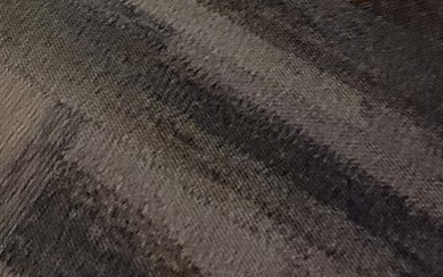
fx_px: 797
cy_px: -612
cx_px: -53
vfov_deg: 10.6
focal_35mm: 66
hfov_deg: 28.1
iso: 400
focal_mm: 2.2
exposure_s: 1/30
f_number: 2.2
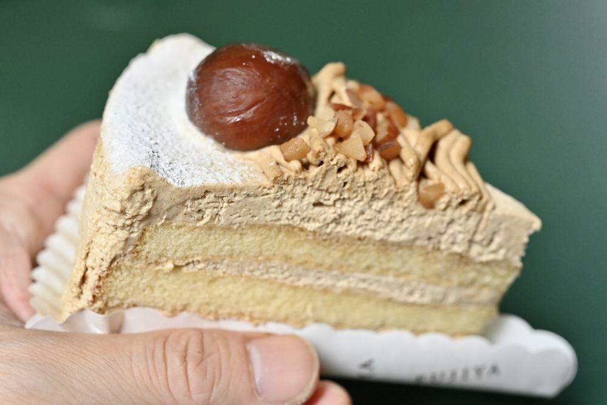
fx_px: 1012
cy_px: 202
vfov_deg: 22.6
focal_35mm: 60
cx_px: 304
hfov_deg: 33.4
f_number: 7.1
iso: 6400
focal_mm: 60
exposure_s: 1/250
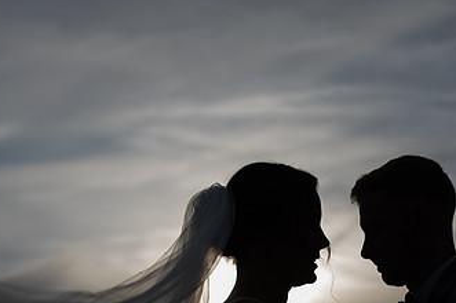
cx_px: 111
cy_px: 330
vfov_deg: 13.9
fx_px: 1215
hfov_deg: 21.1
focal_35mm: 96
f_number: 2
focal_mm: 35
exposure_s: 1/8000
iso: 80
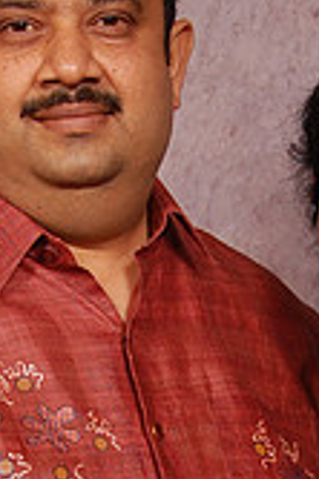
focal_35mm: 183
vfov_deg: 11.0
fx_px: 2434
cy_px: 594
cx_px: 213
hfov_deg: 7.5
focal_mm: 35
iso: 400
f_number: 5.6
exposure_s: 1/200
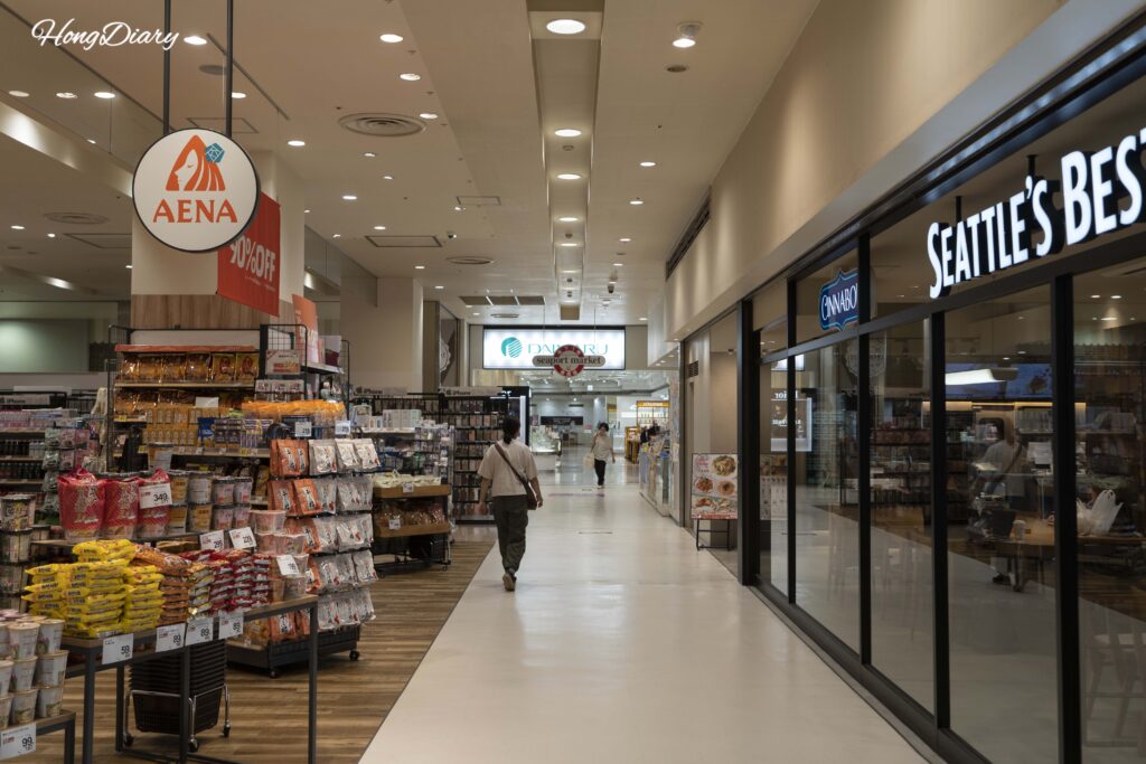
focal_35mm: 35
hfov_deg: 54.4
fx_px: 1114
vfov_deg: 37.9
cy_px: 382
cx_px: 573
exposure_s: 1/160
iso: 400
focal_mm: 35
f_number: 5
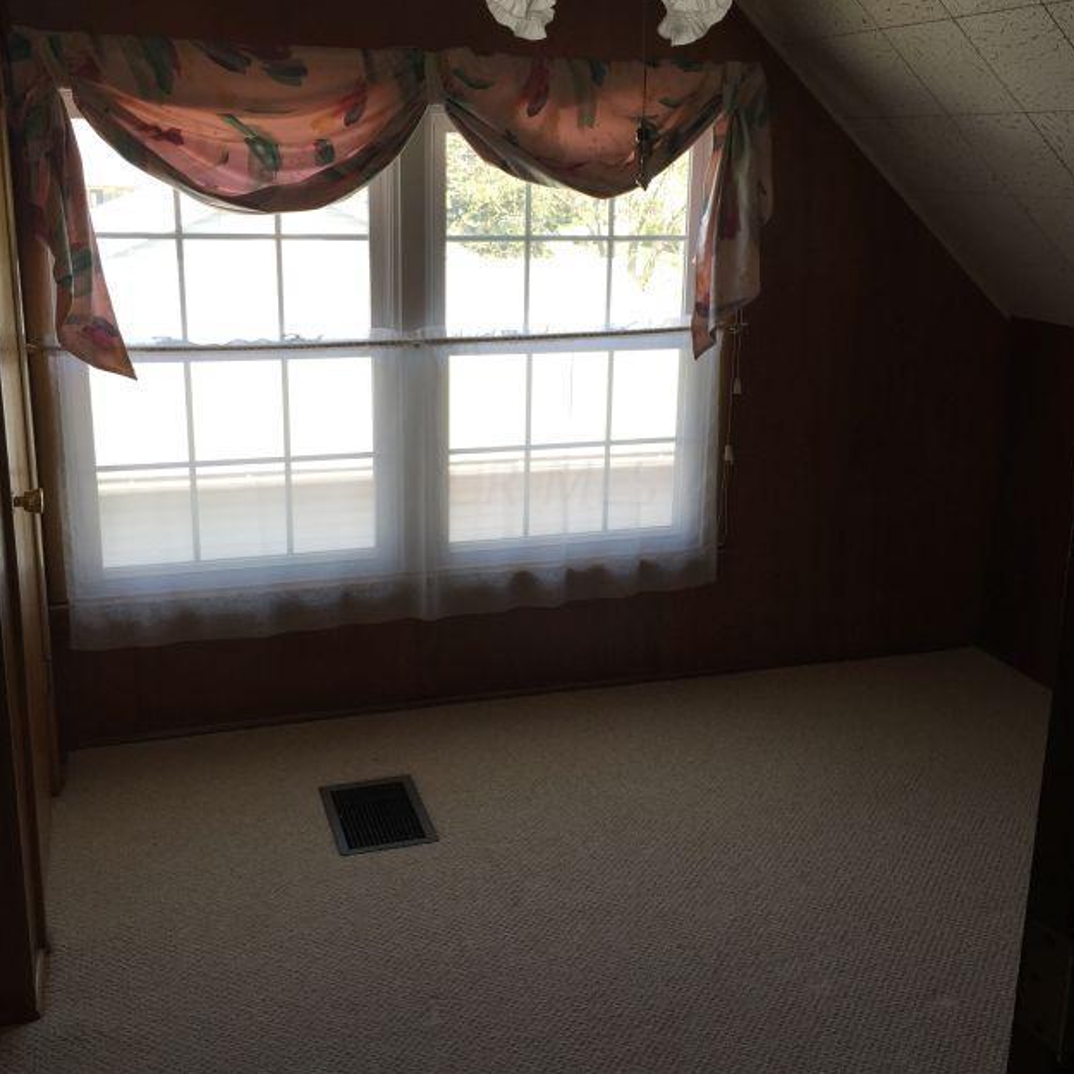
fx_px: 1229
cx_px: 546
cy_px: 479
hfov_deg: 47.2
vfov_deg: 47.1
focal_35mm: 35
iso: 32
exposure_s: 1/120
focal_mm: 4.15
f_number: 2.2
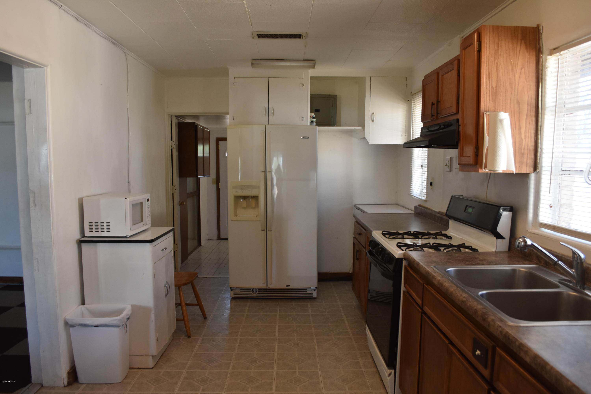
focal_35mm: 27
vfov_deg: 47.9
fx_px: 443
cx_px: 296
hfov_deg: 67.4
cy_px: 197
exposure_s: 1/125
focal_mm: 18
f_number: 5.6
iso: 800
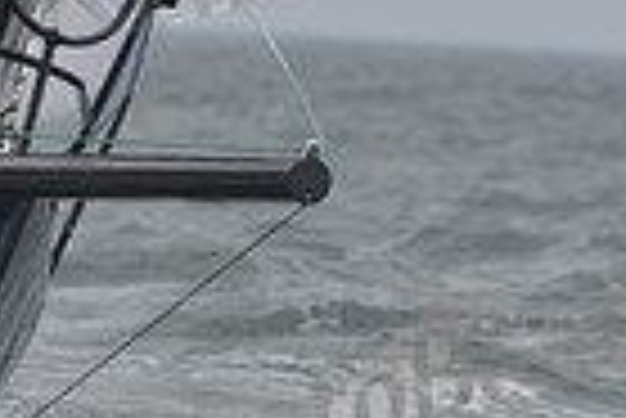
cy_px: 213
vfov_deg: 1.3
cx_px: -108
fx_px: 18190
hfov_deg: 2.0
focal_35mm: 1045
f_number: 5.6
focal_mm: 250
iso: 400
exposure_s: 1/800
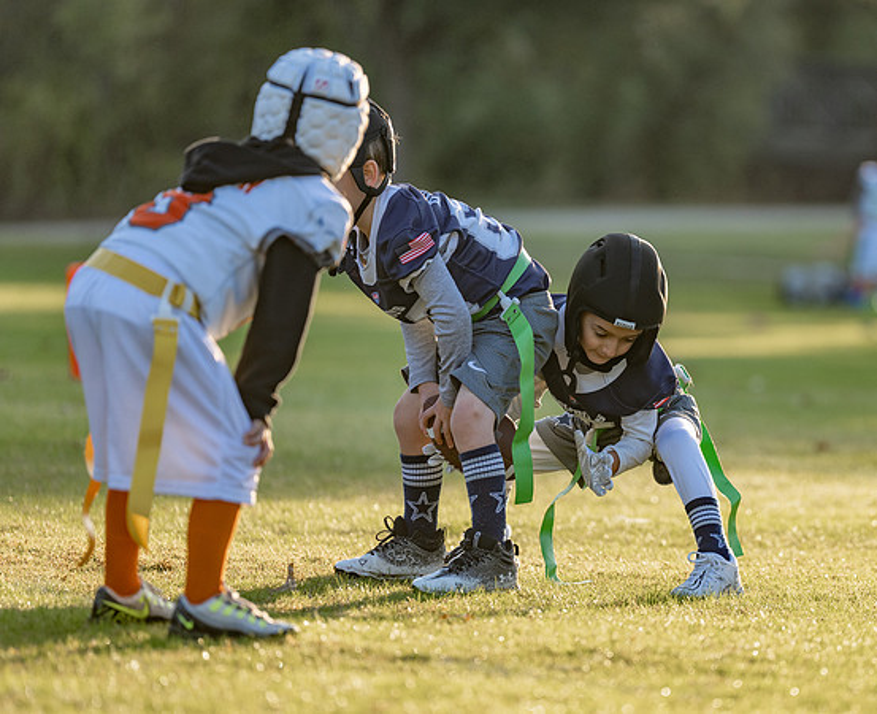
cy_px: 392
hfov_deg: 6.1
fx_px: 8243
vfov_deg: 5.0
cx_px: 621
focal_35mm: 315
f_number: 2.8
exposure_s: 1/1000
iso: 200
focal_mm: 200
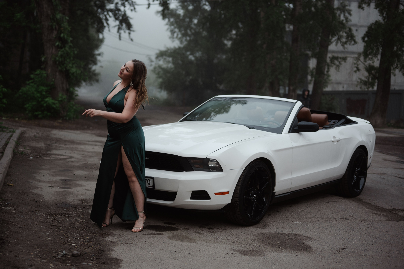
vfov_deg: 25.5
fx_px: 593
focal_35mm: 53
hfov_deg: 37.6
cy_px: 142
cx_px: 190
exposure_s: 1/400
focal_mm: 50
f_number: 2
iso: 250
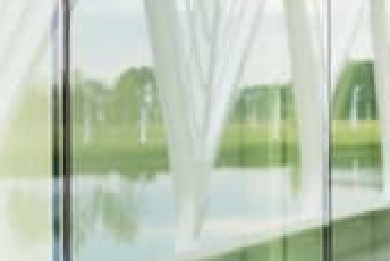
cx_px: 374
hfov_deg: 17.3
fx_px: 1258
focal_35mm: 116
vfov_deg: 11.8
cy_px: 96
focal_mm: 50
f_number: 2.8
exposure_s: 1/800
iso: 250
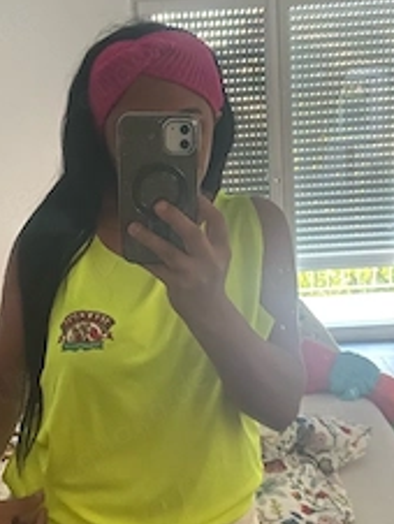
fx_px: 697
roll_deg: +4.1
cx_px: 192
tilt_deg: -10.3
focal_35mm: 46
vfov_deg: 41.2
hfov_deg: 31.6
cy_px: 264
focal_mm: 4.25
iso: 1000
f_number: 1.8
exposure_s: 1/28
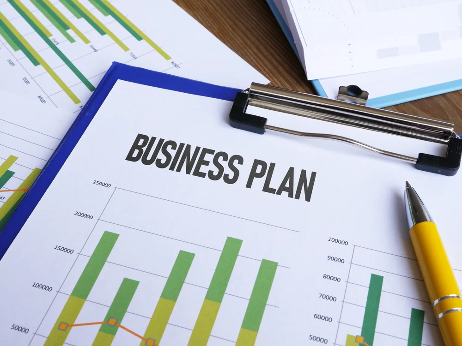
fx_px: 614
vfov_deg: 31.5
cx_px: 231
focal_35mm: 46
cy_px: 173
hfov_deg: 41.2
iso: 400
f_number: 11
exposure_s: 1/30
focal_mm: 23
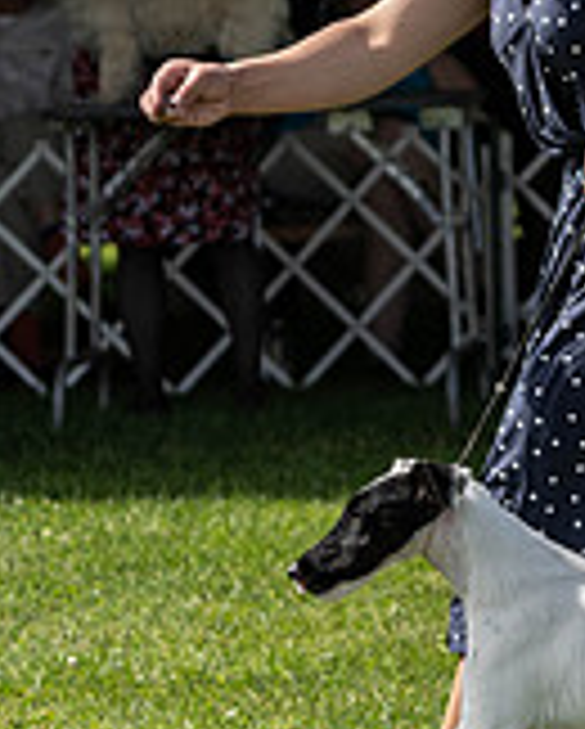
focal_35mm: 371
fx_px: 8014
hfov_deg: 4.2
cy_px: 206
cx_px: 648
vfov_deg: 5.2
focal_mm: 85
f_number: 4
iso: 500
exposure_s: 1/2000
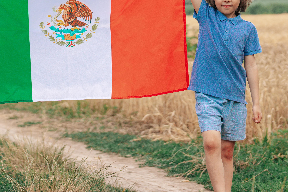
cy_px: 68
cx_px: 58
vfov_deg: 9.2
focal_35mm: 149
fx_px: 1192
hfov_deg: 13.7
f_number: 1.8
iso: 250
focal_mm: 50
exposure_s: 1/4000
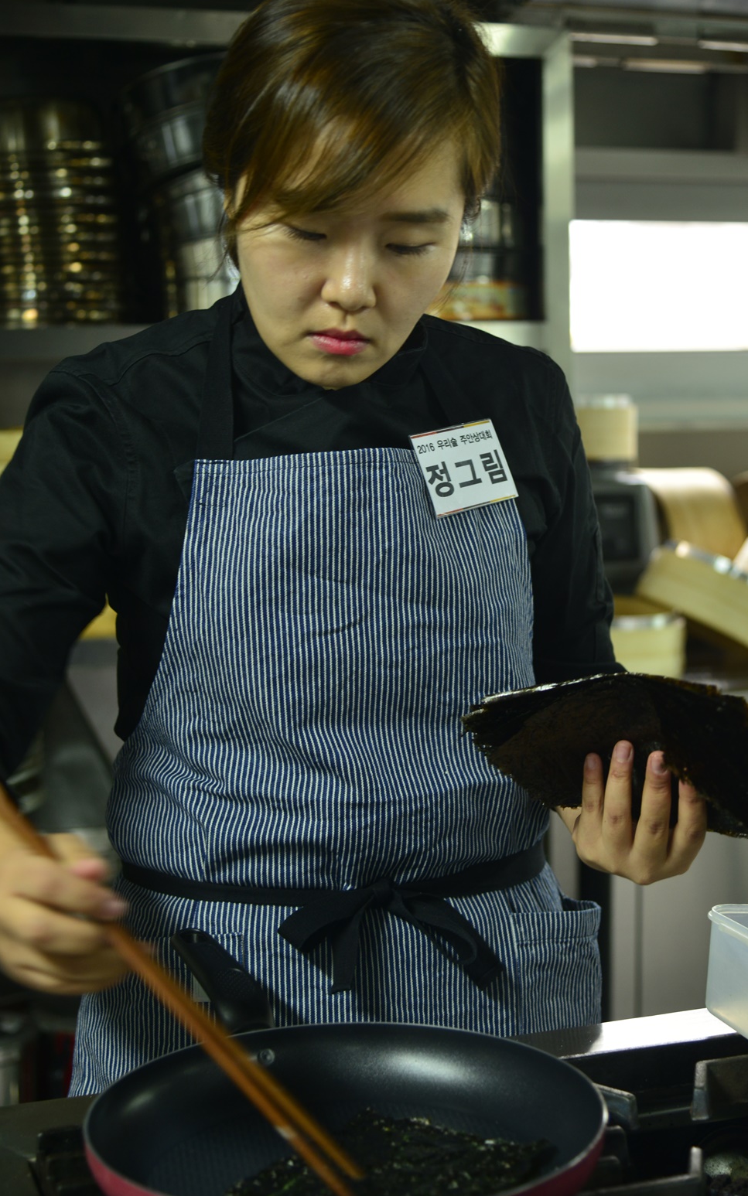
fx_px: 1892
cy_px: 593
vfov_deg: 35.1
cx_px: 388
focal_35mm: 58
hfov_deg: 22.4
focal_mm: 55
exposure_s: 1/30
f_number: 4
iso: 800
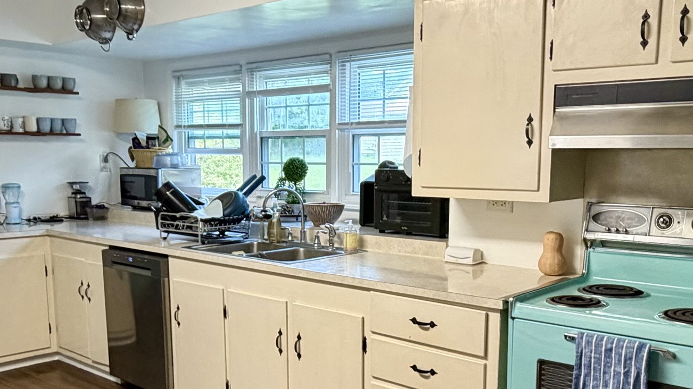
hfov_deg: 74.8
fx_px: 441
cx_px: 441
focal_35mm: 24
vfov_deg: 46.9
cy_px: 258
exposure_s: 1/60
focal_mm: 2.22
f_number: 2.2
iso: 250
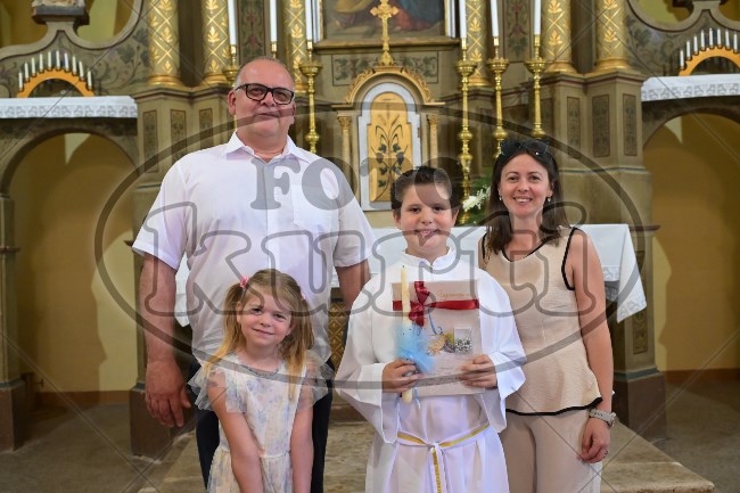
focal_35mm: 38
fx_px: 781
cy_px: 246
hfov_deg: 50.7
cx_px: 370
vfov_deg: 35.0
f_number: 5
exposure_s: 1/125
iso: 5000
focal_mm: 38
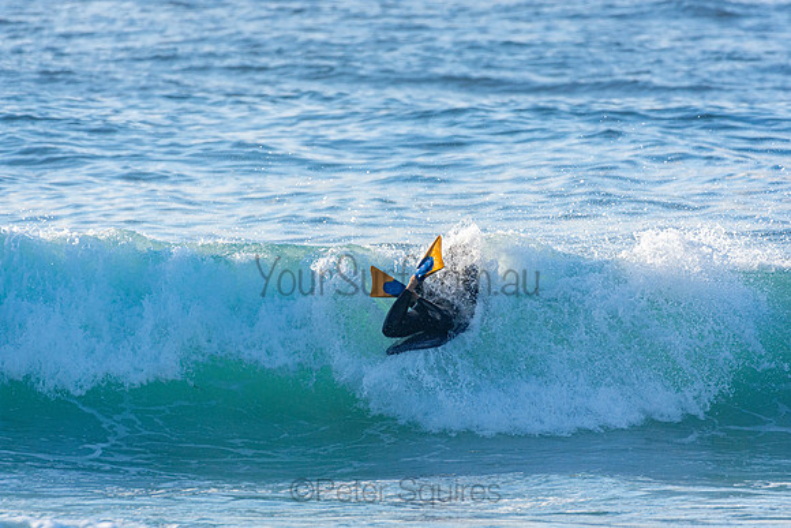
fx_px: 16482
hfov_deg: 2.7
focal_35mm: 750
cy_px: 264
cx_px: 396
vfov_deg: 1.8
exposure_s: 1/1250
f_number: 5.6
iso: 280
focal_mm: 500
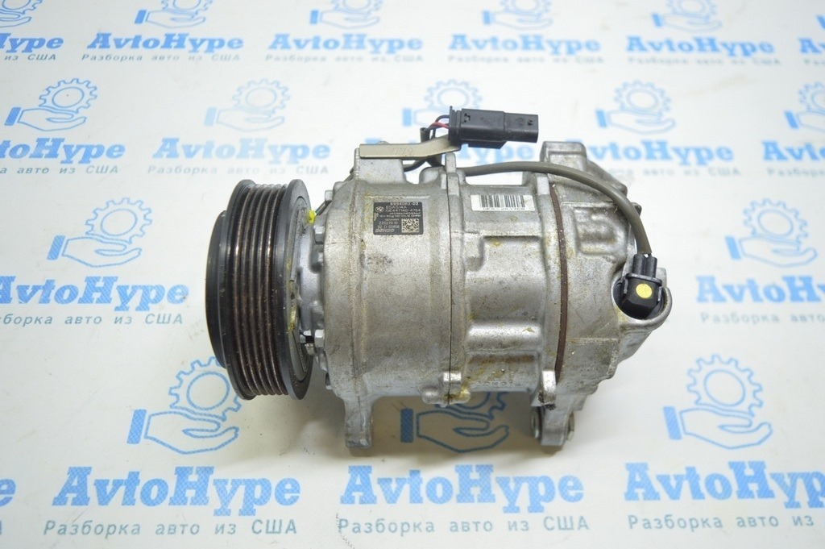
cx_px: 412
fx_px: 687
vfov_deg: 43.5
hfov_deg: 62.0
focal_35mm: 30
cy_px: 274
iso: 400
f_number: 3.8
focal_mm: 20
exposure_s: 1/40
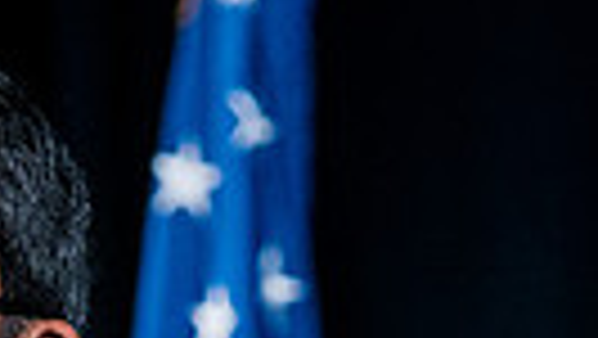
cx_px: -611
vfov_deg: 1.2
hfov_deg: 2.2
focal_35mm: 998
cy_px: 741
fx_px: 15834
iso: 3200
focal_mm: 146
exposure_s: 1/80
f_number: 3.5
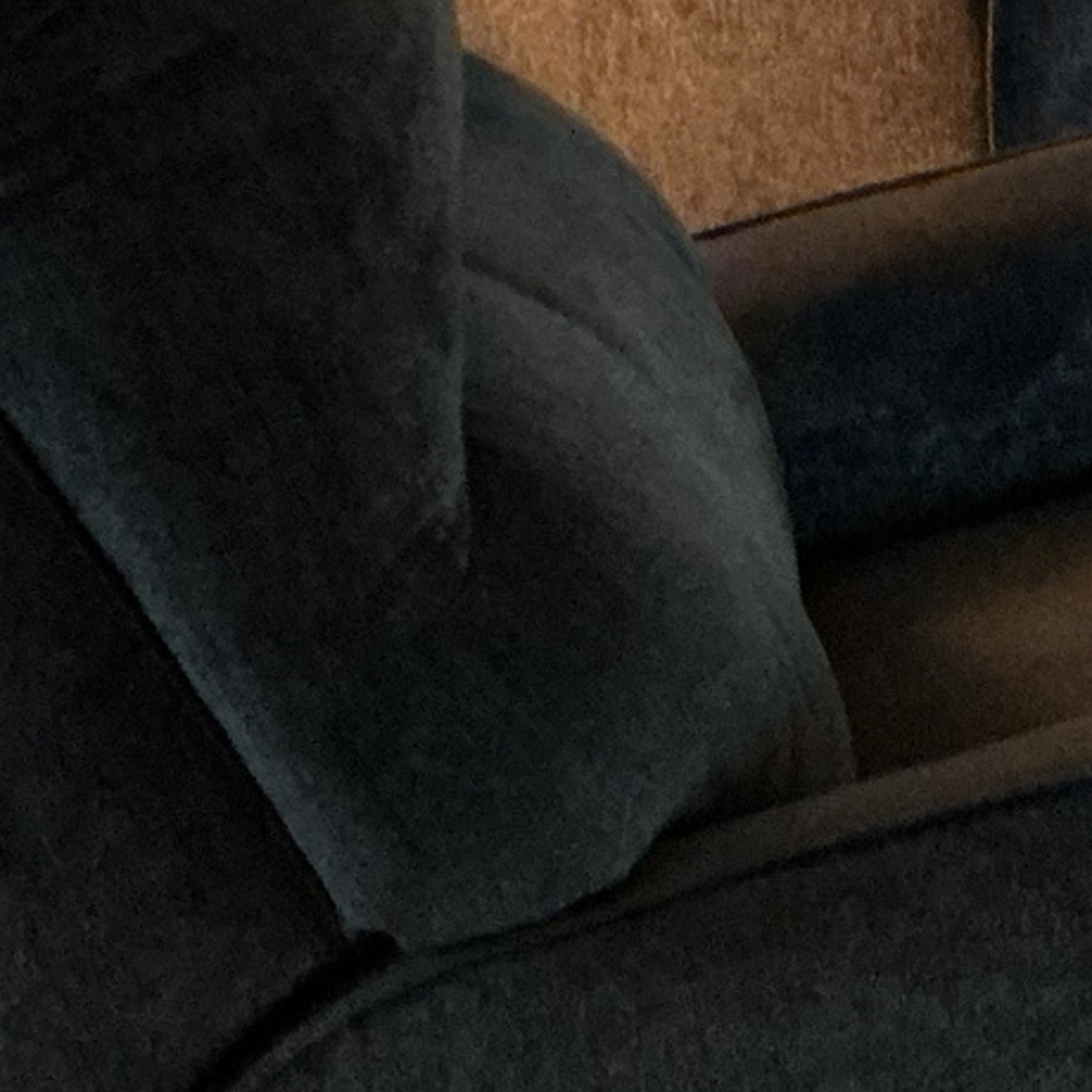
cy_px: -237
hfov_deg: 13.7
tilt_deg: -11.2
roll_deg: -1.9
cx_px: 1928
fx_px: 4069
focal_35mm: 114
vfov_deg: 14.8
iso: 400
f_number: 1.8
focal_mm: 3
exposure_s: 1/30
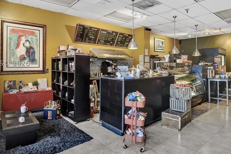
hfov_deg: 81.1
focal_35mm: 21
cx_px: 105
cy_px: 63
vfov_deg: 59.0
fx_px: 135
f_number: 2.8
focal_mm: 14
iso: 1250
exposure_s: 1/200
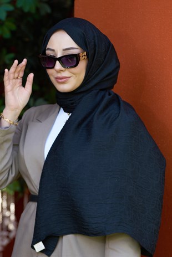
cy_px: 128
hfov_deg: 9.5
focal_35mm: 145
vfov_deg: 14.1
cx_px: 86
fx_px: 1038
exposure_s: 1/200
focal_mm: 145
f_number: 4
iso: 200
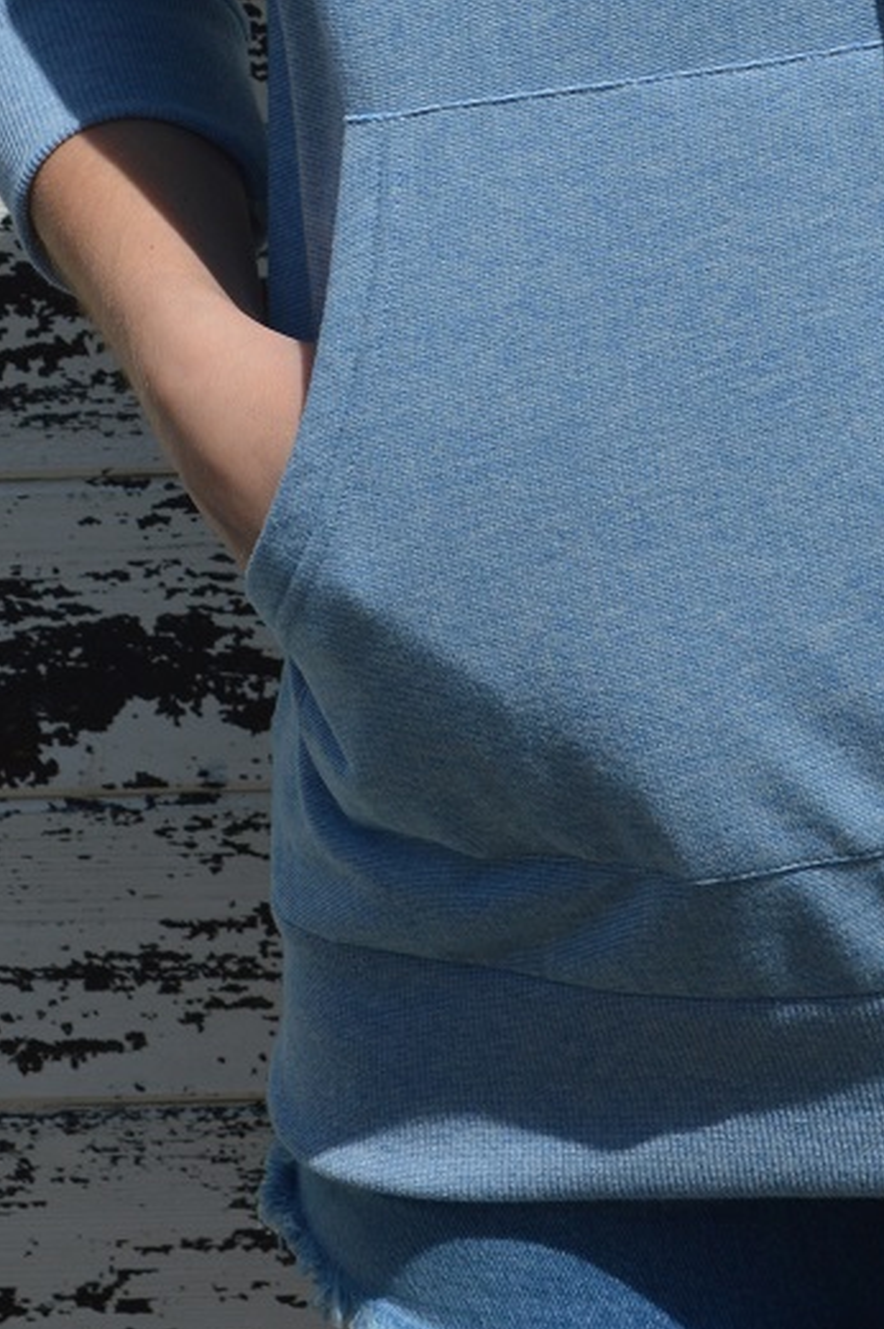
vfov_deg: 9.4
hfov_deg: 6.3
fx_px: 8003
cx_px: 889
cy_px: -289
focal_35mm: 217
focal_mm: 50
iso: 100
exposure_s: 1/400
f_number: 10
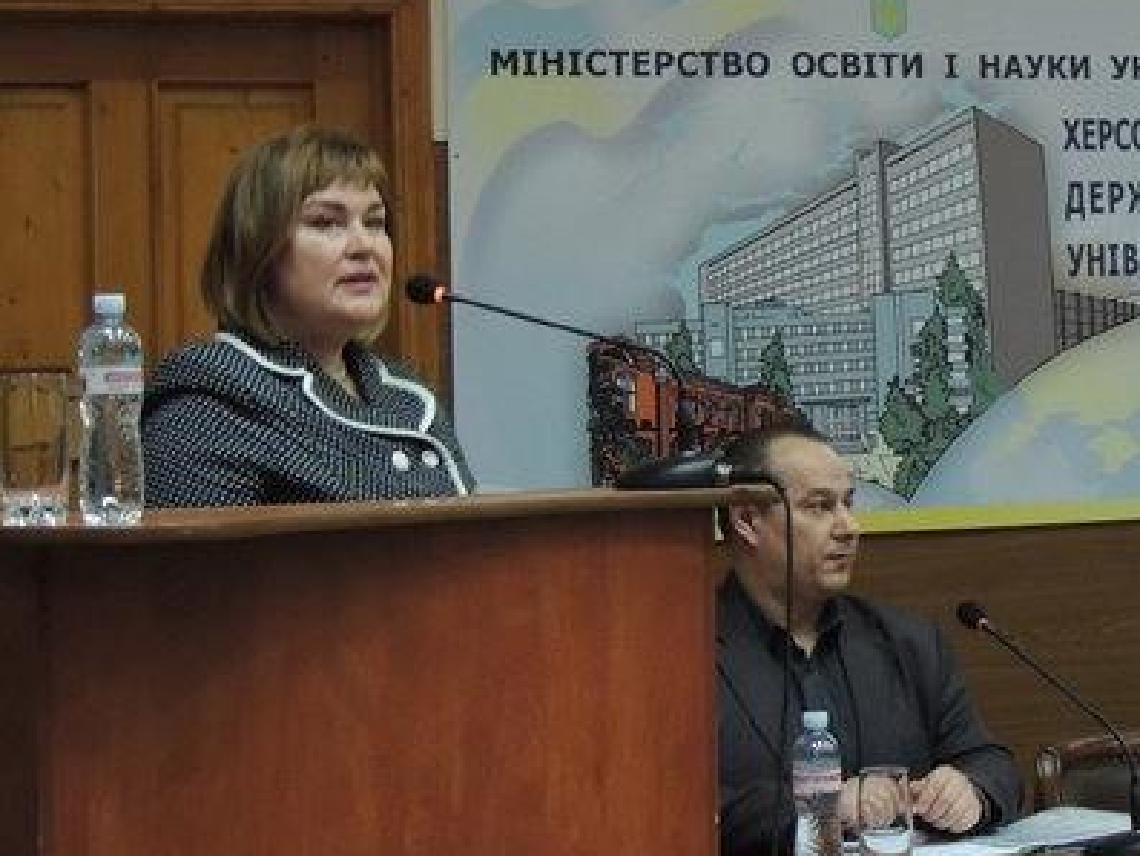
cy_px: 227
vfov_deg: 12.2
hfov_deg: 16.0
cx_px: 1080
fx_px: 3986
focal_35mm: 121
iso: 500
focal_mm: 10.7
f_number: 3.7
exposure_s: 1/15
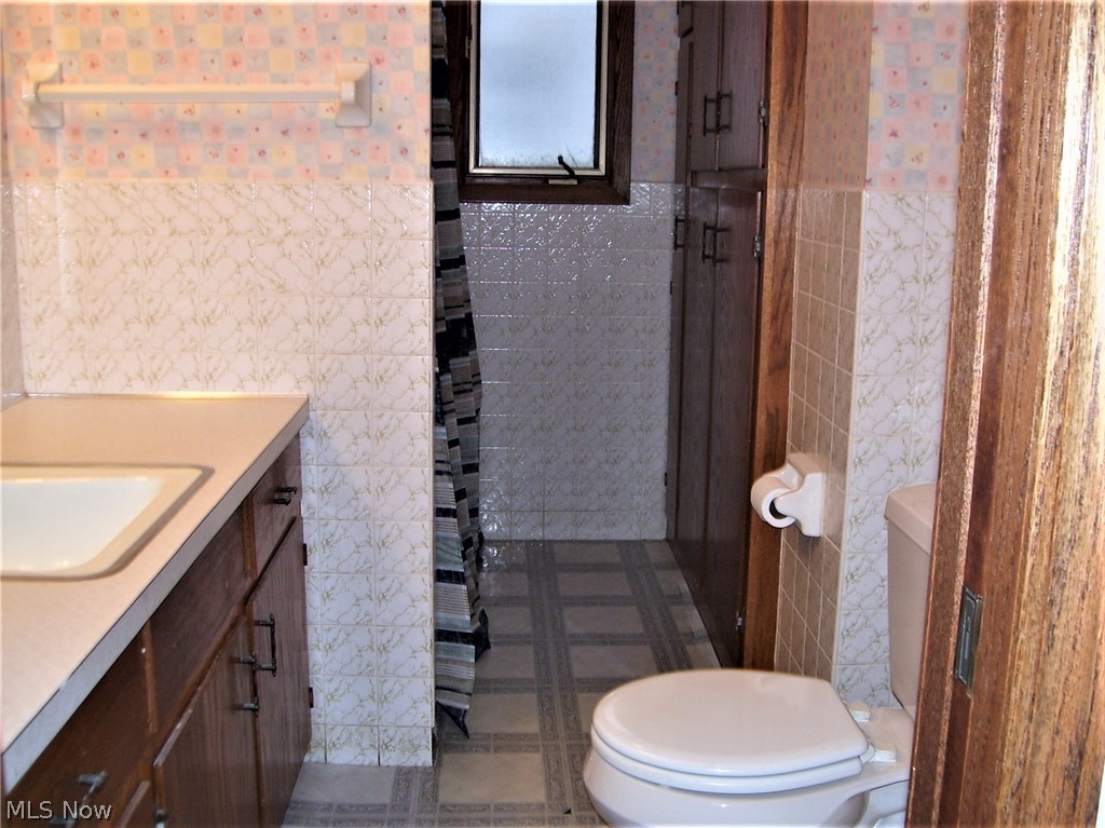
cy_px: 414
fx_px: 1149
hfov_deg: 51.4
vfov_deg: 39.6
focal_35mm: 36
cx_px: 552
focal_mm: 6
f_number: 2.7
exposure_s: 1/60
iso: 80
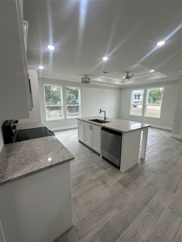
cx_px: 91
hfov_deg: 85.7
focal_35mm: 14
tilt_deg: -10.0
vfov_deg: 102.1
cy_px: 121
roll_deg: +0.4
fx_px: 98
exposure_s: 1/120
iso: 80
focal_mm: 2.22
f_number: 2.2
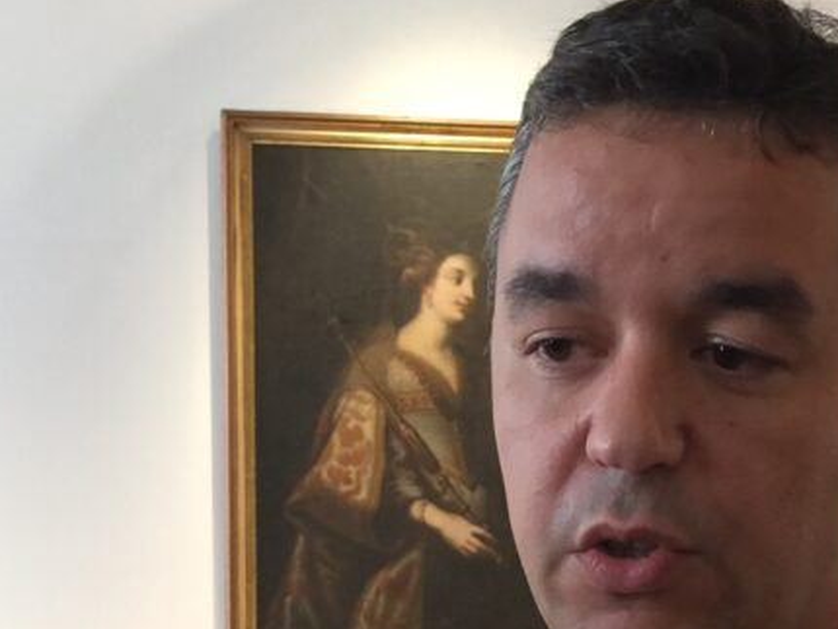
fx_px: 1671
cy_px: 555
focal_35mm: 69
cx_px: 546
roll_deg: -0.1
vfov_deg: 20.9
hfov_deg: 28.0
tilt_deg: +2.4
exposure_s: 1/17
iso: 100
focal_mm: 4.15
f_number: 2.2
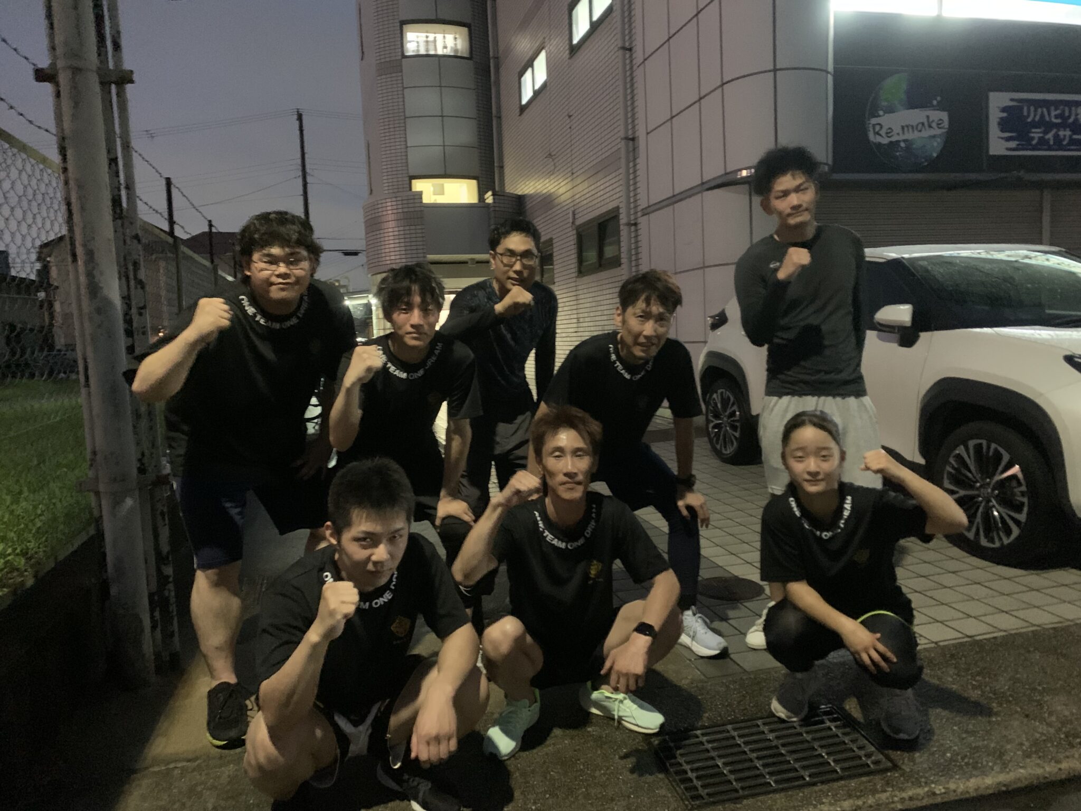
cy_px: 406
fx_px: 812
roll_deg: +3.6
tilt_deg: -5.3
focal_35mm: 26
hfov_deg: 67.3
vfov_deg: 53.1
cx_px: 540
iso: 1600
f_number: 1.8
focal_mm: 4.25
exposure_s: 1/15
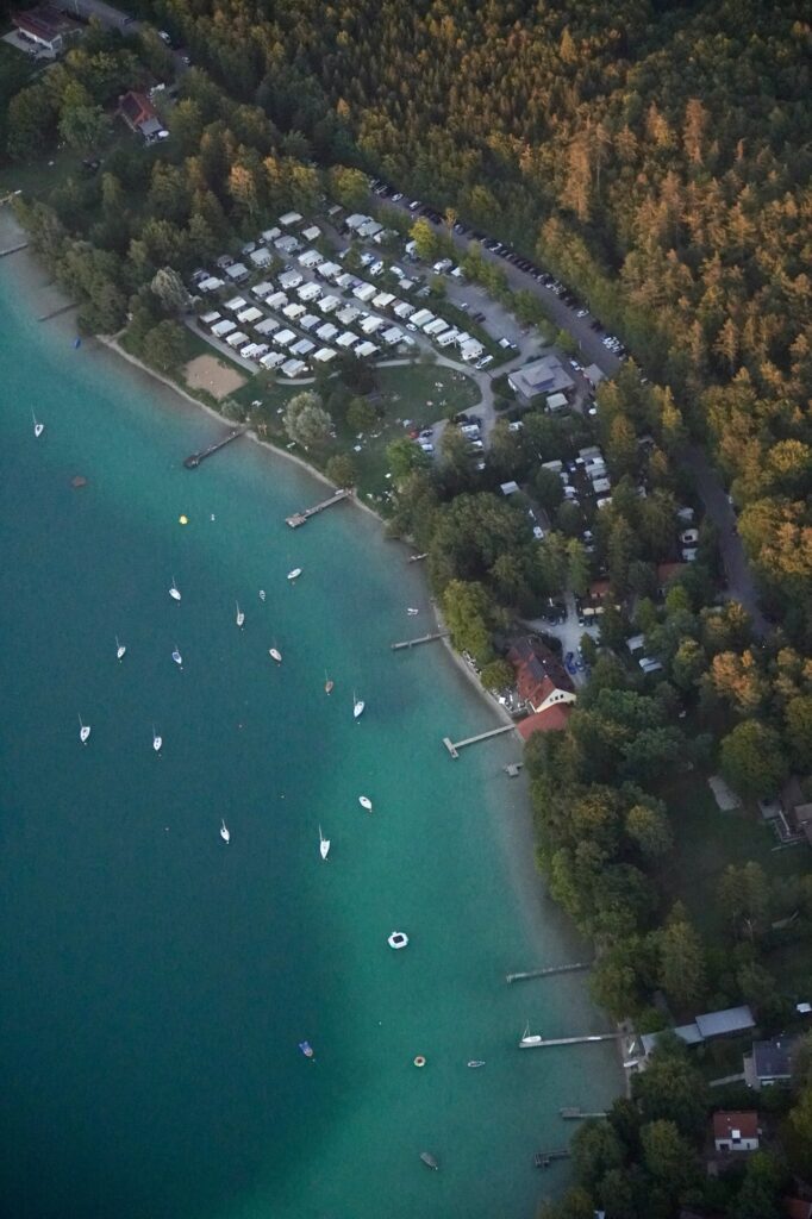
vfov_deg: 18.7
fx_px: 3707
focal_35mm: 110
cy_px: 610
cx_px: 406
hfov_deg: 12.5
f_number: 5
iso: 6400
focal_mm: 73
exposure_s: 1/1250
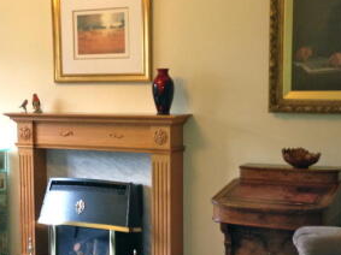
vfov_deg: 21.6
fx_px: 670
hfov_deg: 28.5
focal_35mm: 68
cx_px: 139
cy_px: 150
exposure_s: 1/20
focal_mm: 4.13
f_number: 2.4
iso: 125
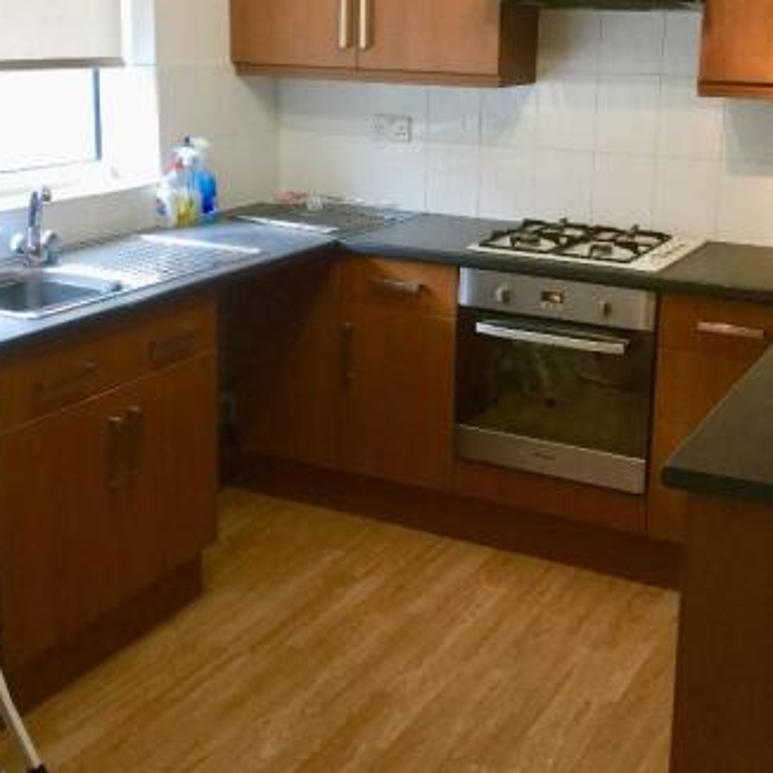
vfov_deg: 34.4
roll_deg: -2.5
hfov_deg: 34.7
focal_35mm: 49
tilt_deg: -14.6
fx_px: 1238
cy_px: 271
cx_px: 392
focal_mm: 3.3
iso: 80
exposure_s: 1/33
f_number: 2.4
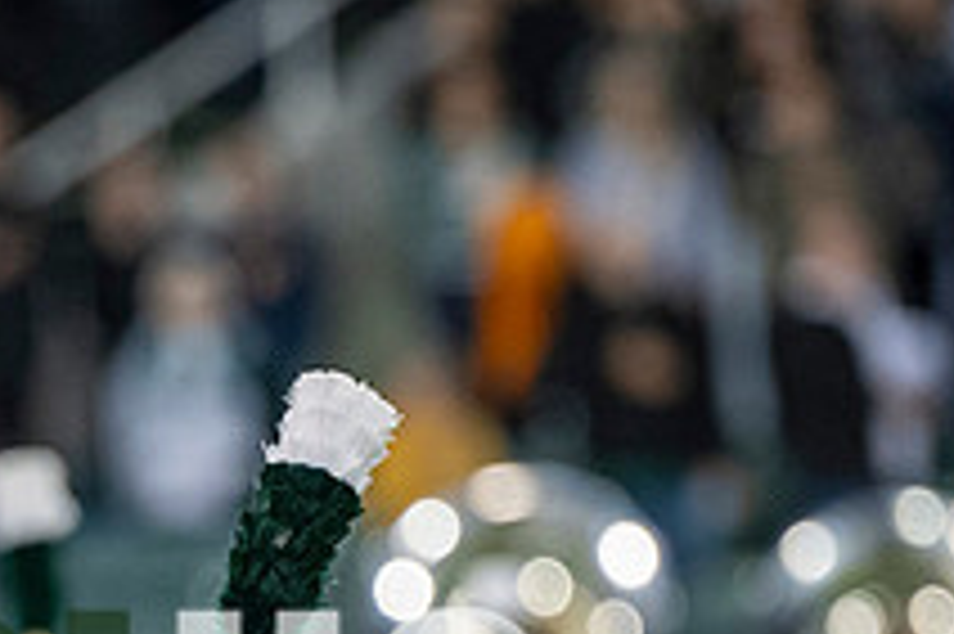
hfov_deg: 2.5
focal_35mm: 821
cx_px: 202
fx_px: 21739
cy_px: 818
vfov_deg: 1.7
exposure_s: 1/500
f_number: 2.8
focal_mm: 200
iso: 1000
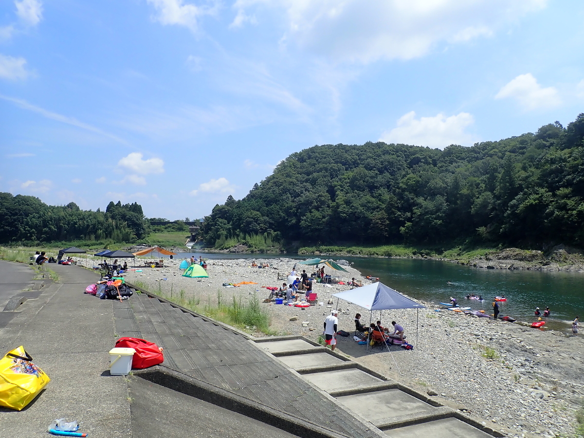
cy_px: 219
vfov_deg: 54.9
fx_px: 422
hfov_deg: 69.4
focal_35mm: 25
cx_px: 292
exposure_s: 1/200
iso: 100
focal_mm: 4.5
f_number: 8
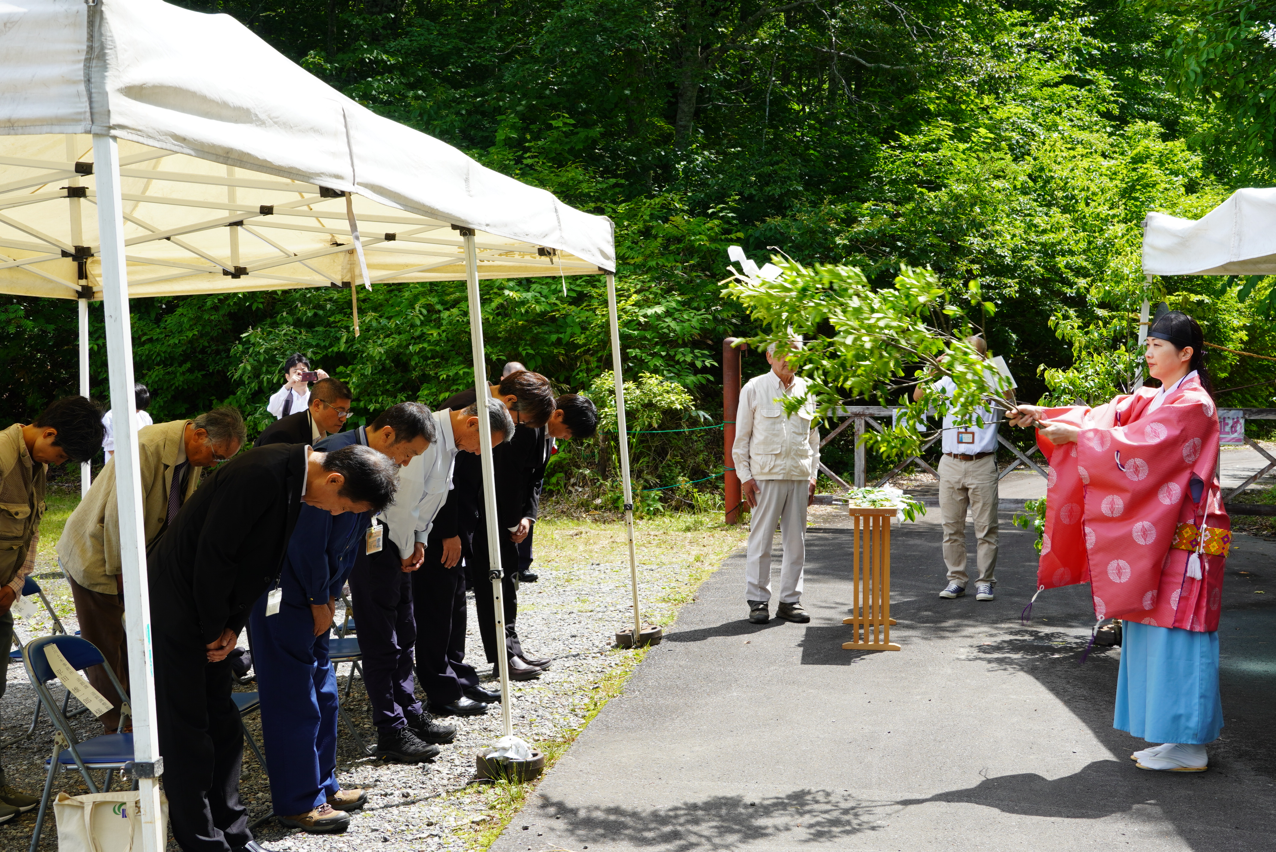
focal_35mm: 48
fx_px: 1702
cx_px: 638
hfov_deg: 41.1
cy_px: 426
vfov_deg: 28.1
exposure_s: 1/100
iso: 100
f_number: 8
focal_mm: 32
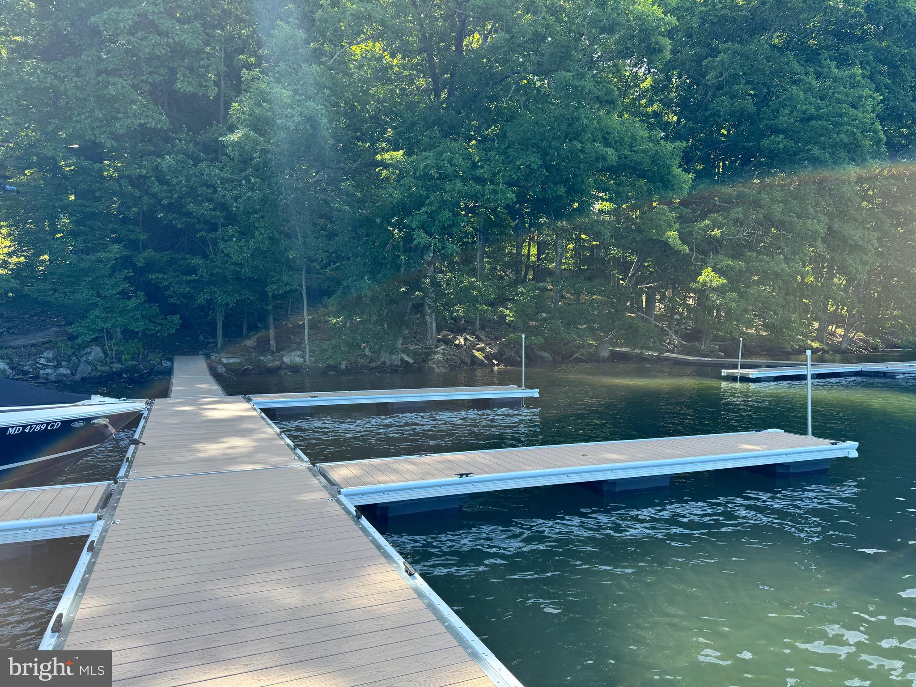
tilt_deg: -1.8
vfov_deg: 56.8
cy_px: 344
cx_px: 458
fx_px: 635
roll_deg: +0.4
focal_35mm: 24
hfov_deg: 71.6
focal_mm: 6.76
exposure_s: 1/773
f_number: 1.78
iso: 80
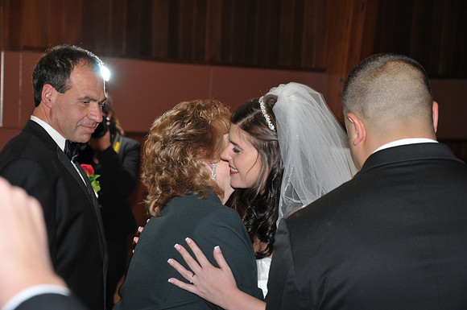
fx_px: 1360
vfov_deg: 13.0
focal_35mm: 105
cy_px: 155
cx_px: 234
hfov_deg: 19.5
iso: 400
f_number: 6.3
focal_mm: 70
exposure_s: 1/40
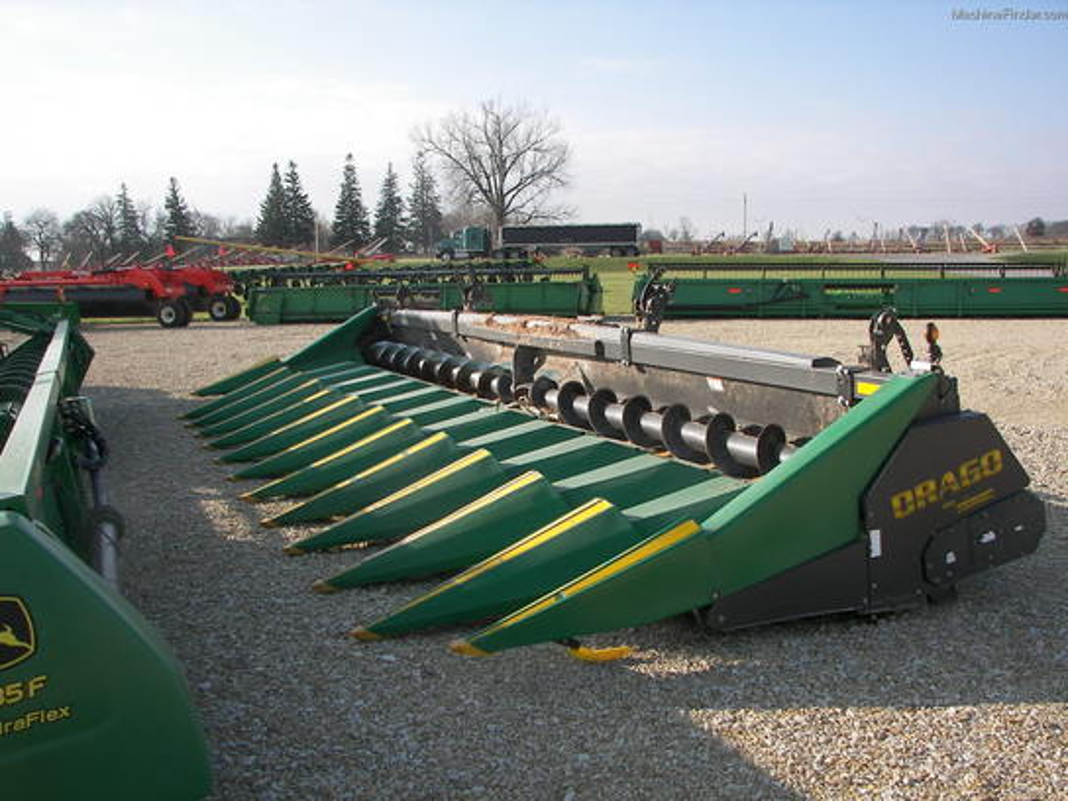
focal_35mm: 36
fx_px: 1111
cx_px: 534
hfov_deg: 51.4
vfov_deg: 39.7
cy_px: 400
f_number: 2.8
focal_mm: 6
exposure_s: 1/500
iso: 50
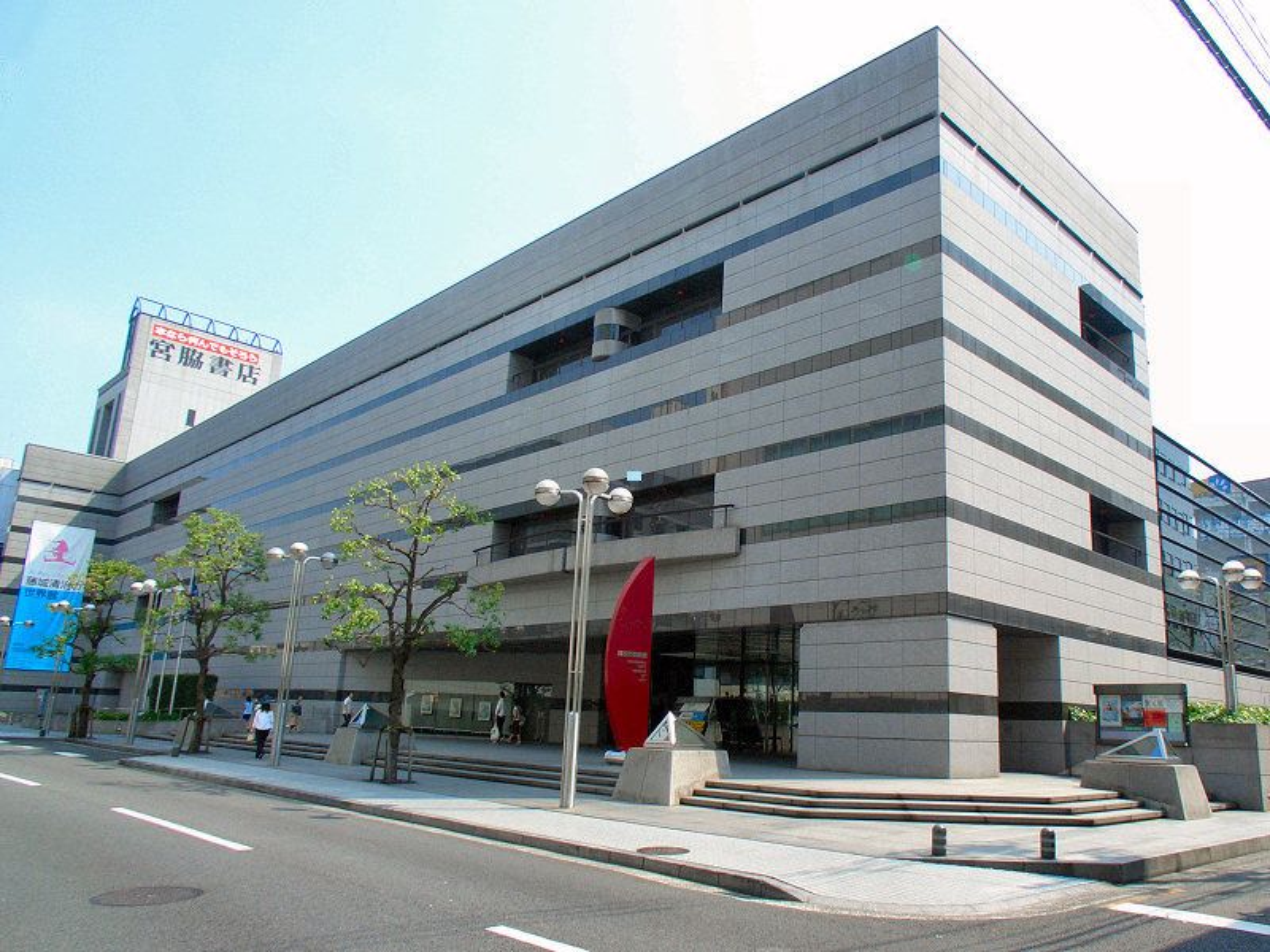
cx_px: 635
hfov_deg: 55.4
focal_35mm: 33
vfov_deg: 42.9
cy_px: 476
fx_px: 1211
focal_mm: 7.1
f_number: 4
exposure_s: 1/640
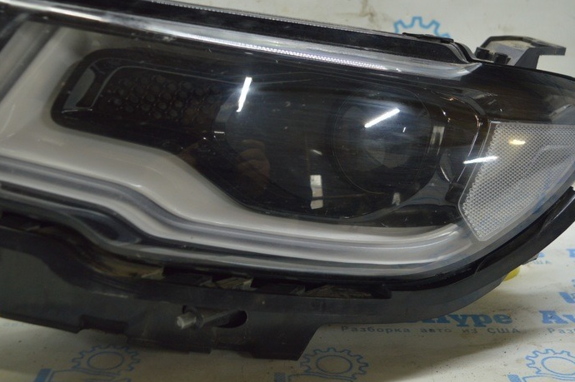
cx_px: 248
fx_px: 782
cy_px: 149
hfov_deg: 40.3
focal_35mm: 49
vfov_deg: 27.4
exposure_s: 1/40
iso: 400
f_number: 3.8
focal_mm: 22
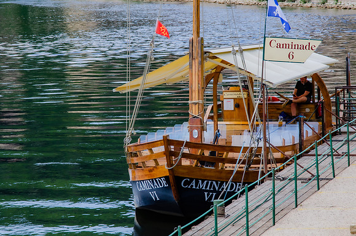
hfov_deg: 13.1
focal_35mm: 158
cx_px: 178
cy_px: 118
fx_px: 1554
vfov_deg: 8.7
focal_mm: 105
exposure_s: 1/640
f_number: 6.3
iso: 500
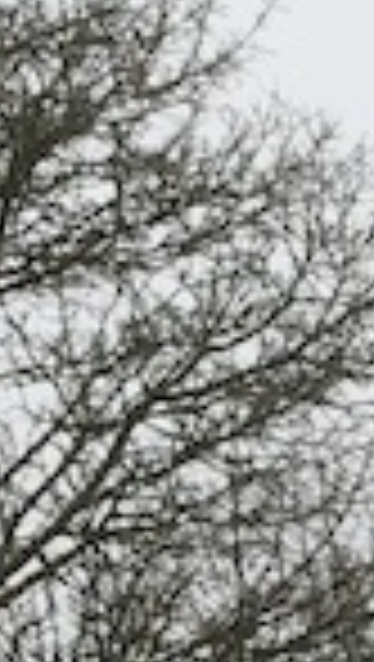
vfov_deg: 9.3
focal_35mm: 219
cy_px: 1247
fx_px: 3850
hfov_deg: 5.0
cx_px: 1539
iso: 1000
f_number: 13
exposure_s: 1/100
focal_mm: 22
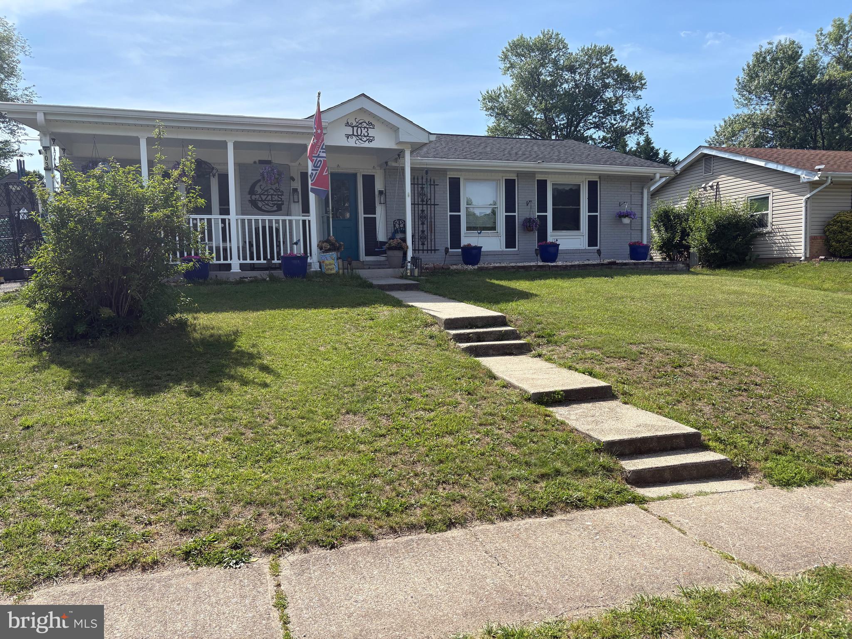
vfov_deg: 53.1
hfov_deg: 67.3
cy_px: 320
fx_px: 640
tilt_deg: -2.5
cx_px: 426
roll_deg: +1.5
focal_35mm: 26
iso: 50
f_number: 1.6
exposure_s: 1/2364
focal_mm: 5.96
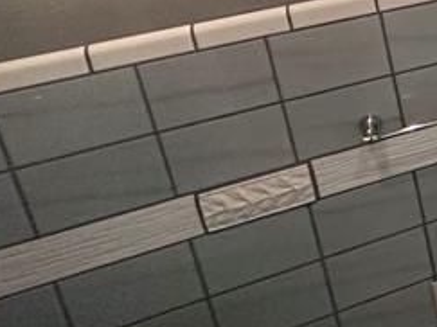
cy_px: -146
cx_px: 842
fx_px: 744
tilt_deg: -16.1
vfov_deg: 21.4
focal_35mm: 59
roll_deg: +0.6
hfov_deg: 20.0
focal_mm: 2.22
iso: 400
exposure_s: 1/60
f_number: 2.2
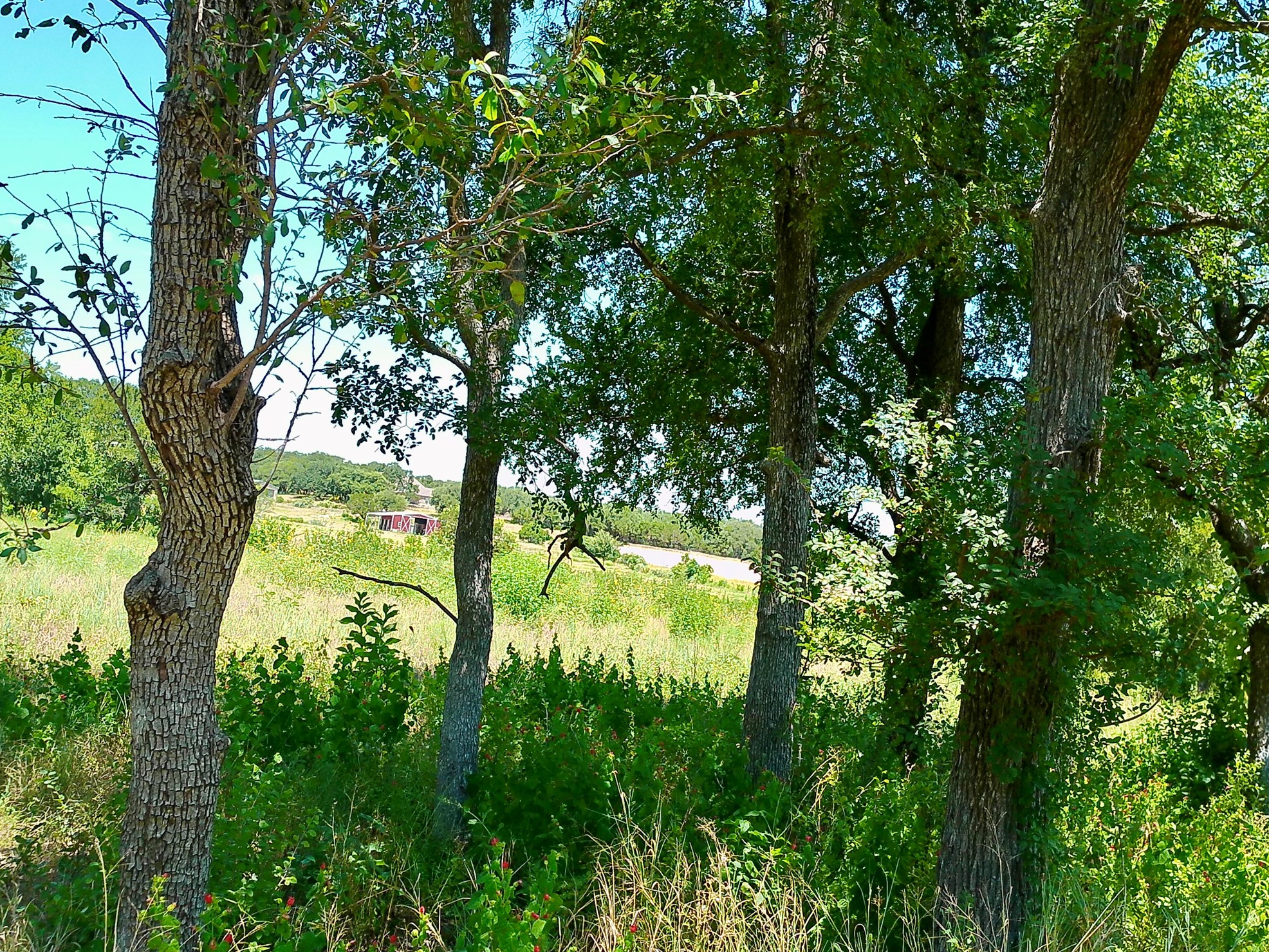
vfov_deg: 51.4
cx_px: 650
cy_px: 484
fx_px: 990
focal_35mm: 27
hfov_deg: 65.3
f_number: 2
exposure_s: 1/693
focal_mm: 6.8
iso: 100
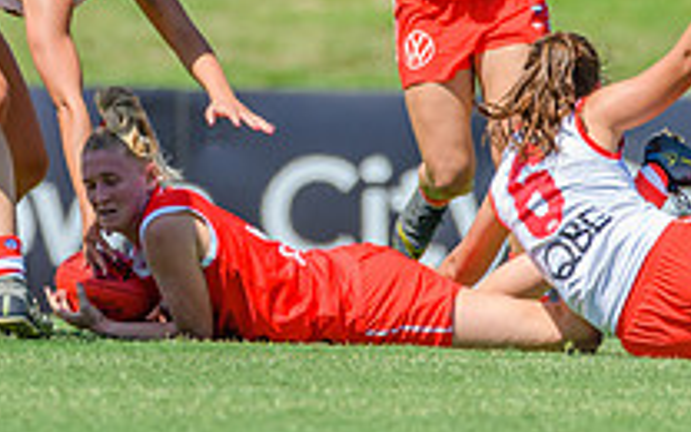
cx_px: 201
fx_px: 38323
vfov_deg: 0.6
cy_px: 3
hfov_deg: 1.0
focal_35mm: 2035
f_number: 7.1
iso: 800
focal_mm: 600
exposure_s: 1/2000
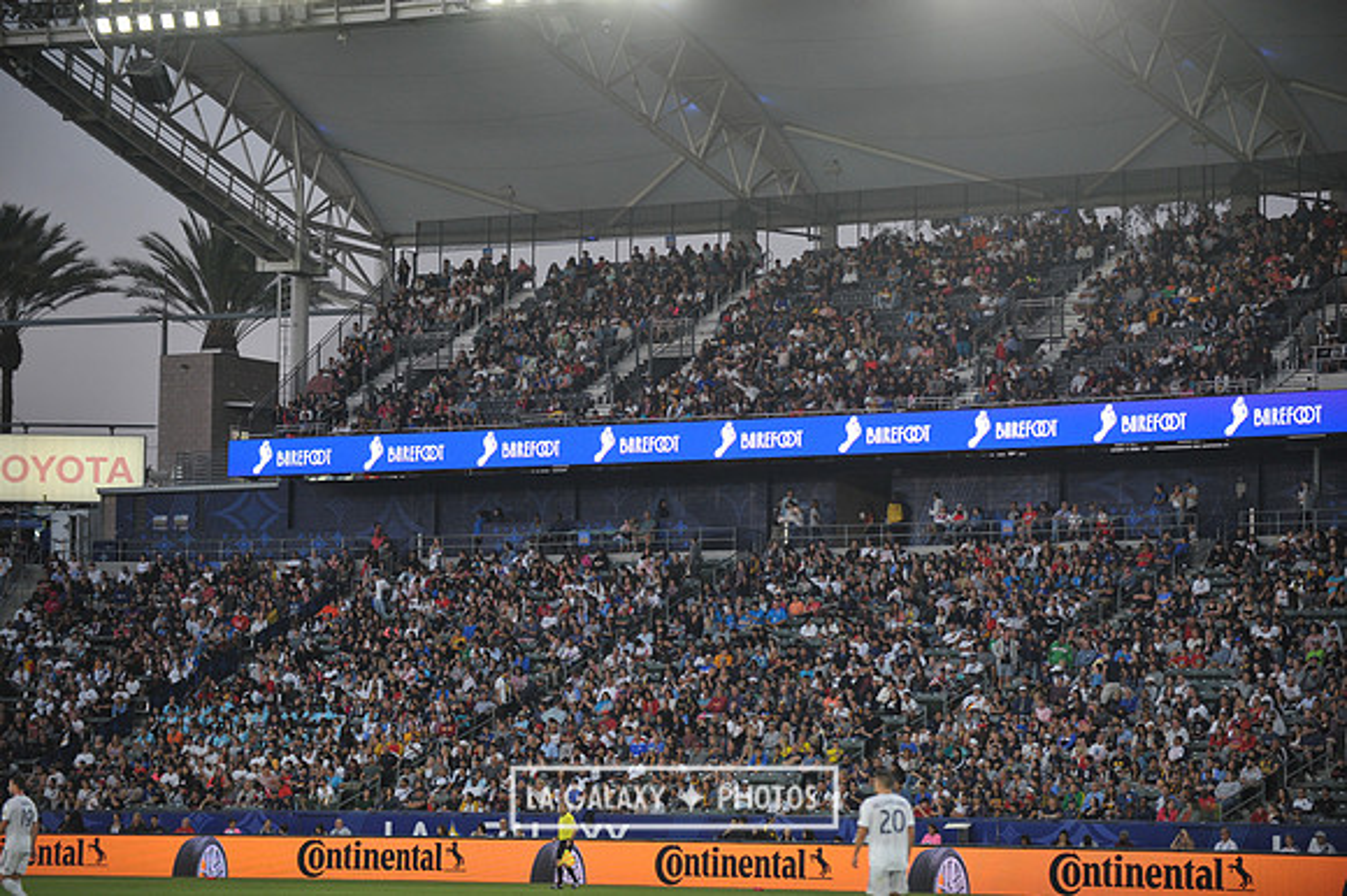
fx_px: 4674
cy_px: 448
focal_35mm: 125
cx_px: 674
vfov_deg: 11.0
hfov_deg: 16.4
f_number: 2.8
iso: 1250
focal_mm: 125
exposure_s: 1/1000
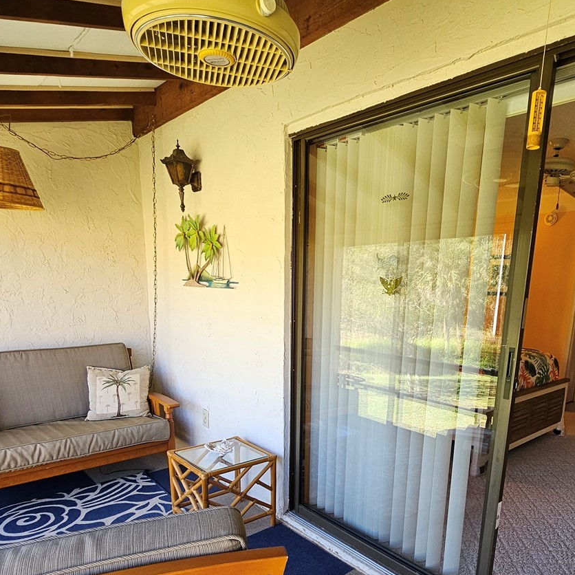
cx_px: 361
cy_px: 393
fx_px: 413
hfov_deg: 68.5
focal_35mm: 22
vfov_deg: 67.3
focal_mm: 2.2
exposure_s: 1/100
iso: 200
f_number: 2.2
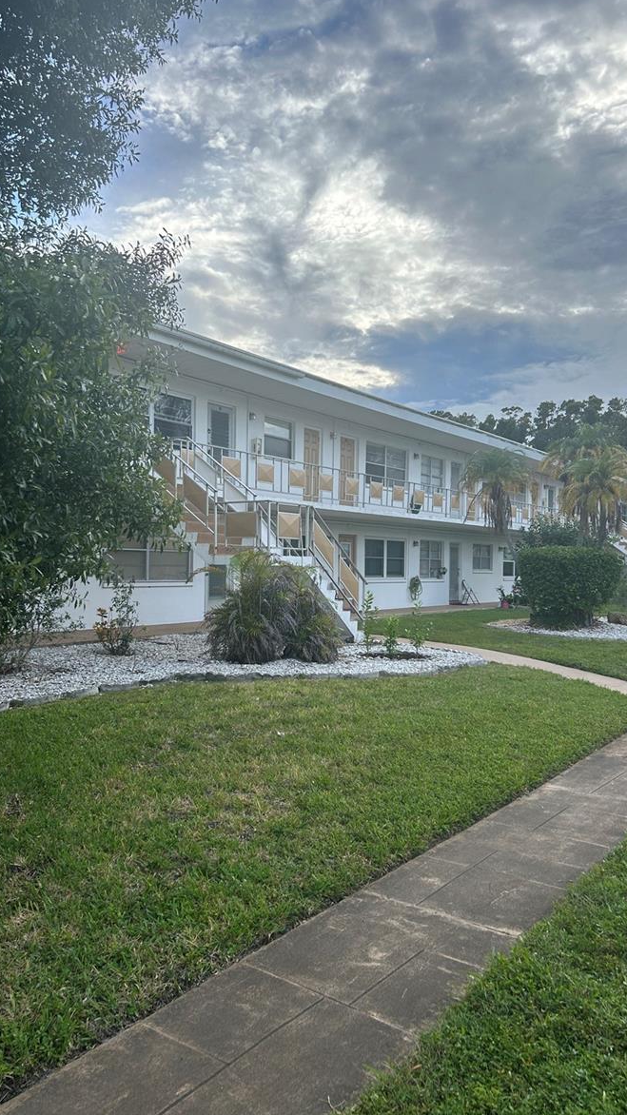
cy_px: 559
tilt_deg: +1.2
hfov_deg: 40.0
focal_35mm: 29
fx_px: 857
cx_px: 256
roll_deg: -1.0
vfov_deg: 66.1
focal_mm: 5.7
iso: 50
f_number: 1.5
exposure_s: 1/1361
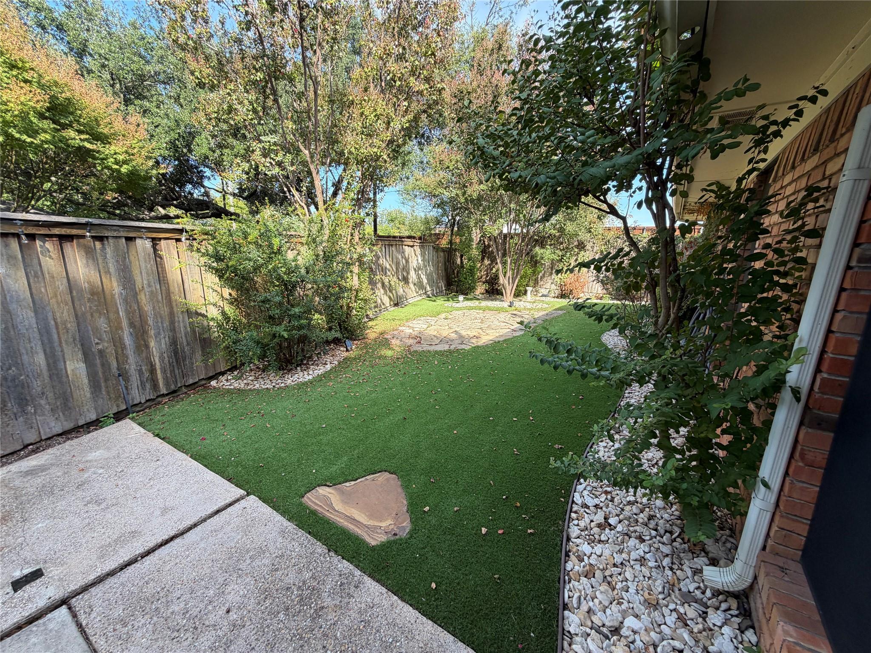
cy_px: 326
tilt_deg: -13.1
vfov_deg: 85.7
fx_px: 352
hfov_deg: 102.1
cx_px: 436
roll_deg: -1.8
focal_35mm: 14
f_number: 2.2
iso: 40
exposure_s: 1/218
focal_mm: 2.22
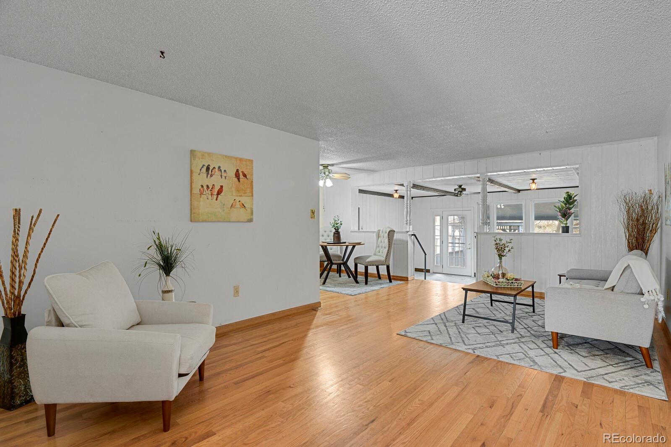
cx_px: 336
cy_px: 224
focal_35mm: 17
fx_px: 317
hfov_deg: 93.3
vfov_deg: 70.4
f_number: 8
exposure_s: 8
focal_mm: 17
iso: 250
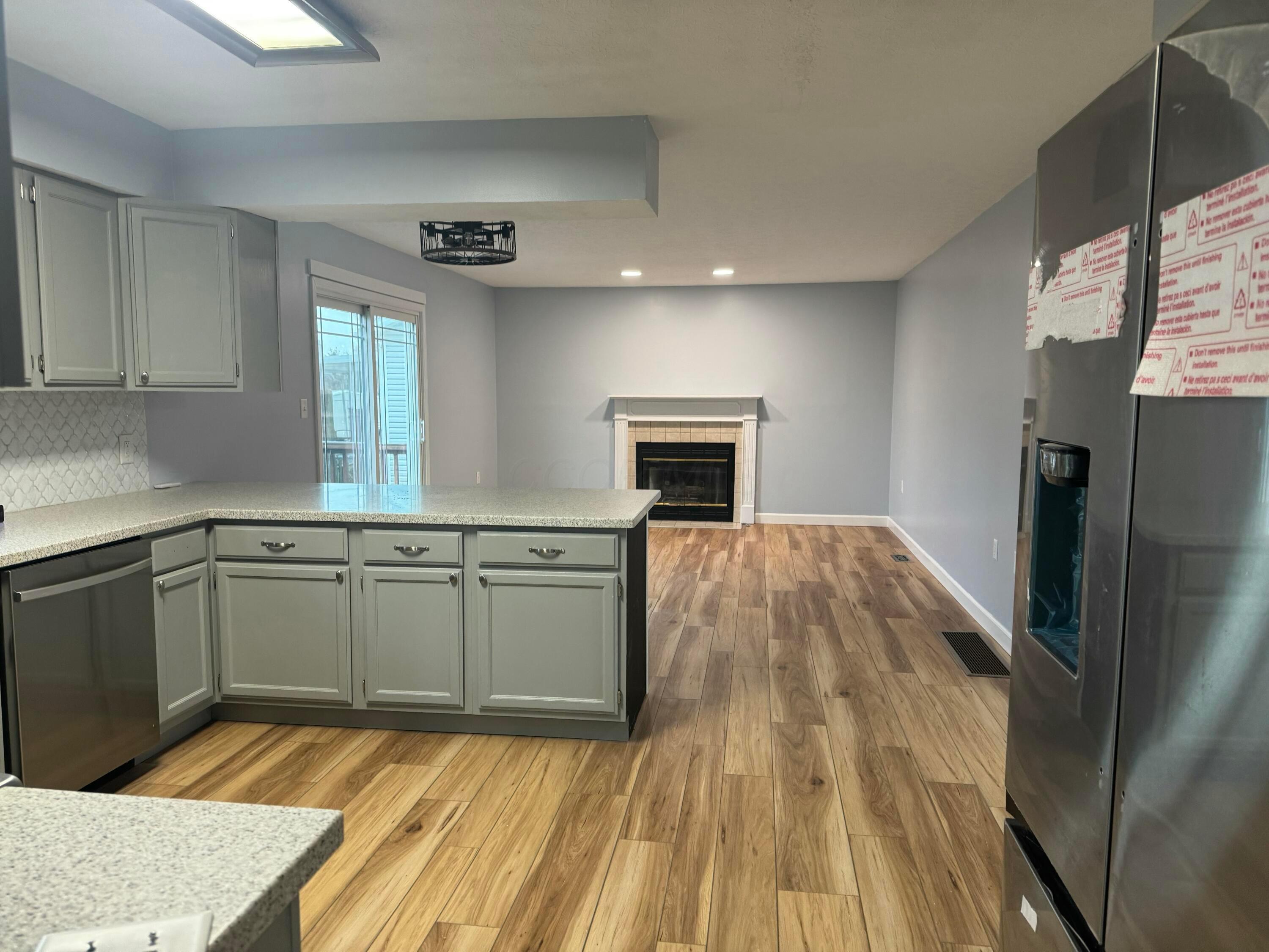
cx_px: 634
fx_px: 880
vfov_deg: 56.8
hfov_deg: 71.6
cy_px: 476
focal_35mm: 24
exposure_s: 1/60
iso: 200
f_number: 1.78
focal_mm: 6.76
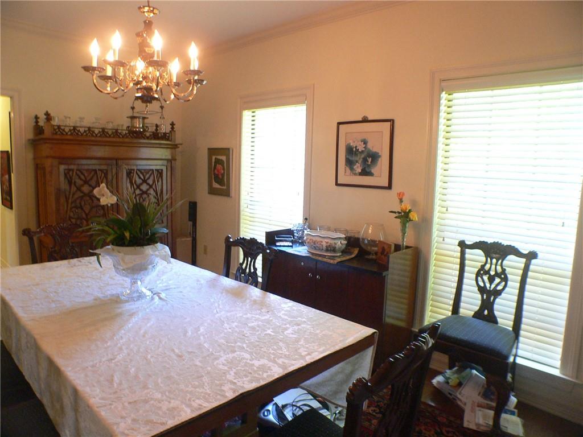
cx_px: 292
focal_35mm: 36
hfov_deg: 51.4
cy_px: 218
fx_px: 606
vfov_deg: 39.7
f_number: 2.8
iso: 200
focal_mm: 6
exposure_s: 1/10
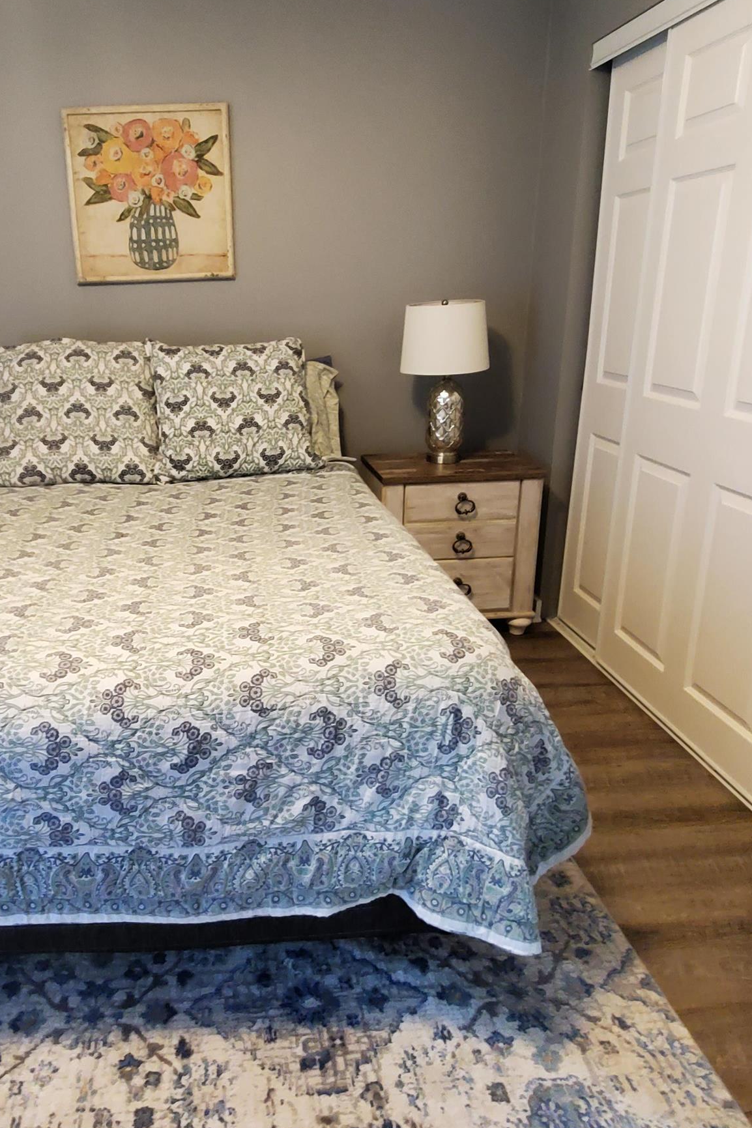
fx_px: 752
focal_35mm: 24
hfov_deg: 52.2
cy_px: 554
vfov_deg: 73.7
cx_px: 257
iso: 1000
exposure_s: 1/24
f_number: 2.2
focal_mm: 1.8
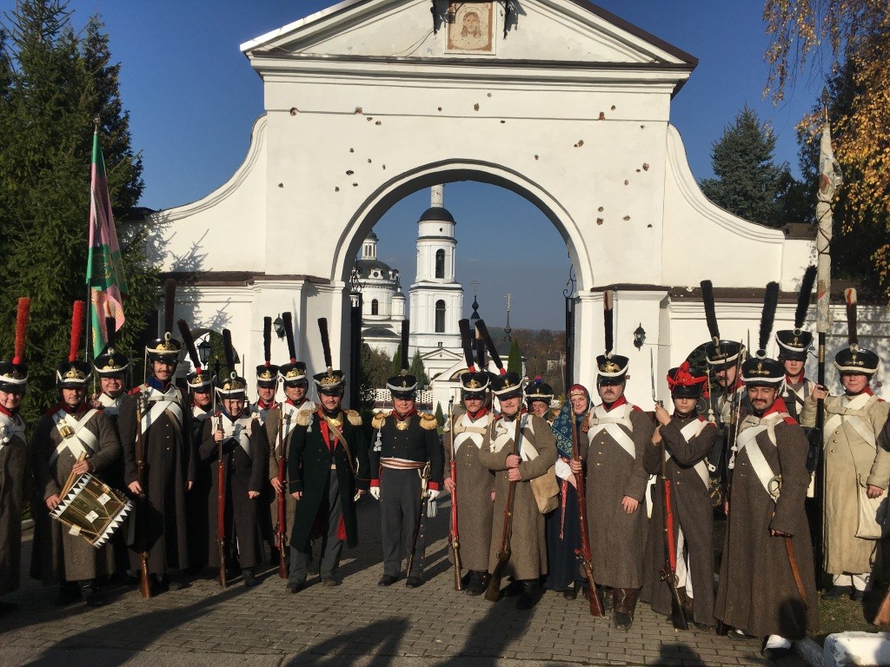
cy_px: 334
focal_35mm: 29
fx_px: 746
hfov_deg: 61.7
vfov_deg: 48.2
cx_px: 445
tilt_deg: -1.0
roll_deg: +0.4
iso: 25
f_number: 2.2
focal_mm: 4.15
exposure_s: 1/4274
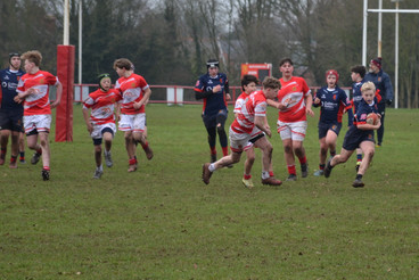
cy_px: 123
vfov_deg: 3.8
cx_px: 273
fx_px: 4251
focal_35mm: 365
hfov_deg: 5.6
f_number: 5.6
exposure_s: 1/500
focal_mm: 140
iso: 450
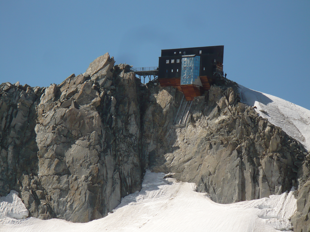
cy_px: 116
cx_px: 155
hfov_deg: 8.9
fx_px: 1988
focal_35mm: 222
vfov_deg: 6.7
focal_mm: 36.6
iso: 100
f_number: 4.5
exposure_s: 1/1000
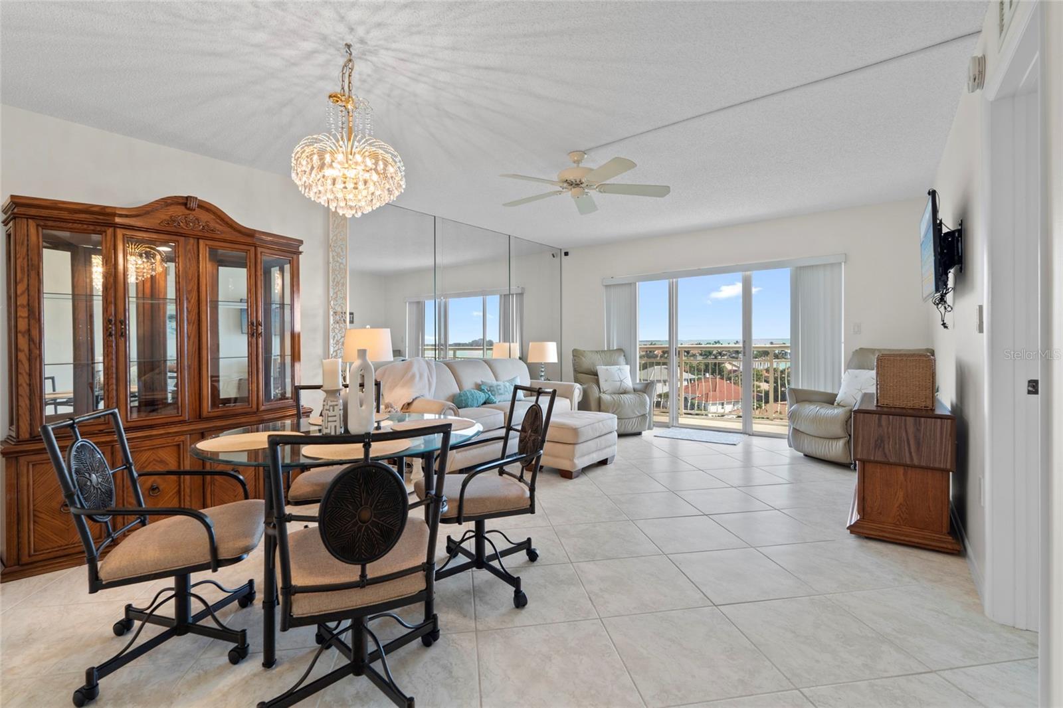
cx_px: 532
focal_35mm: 16
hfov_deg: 96.7
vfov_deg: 73.7
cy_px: 354
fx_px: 472
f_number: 9
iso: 250
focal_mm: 16
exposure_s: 1/1.67
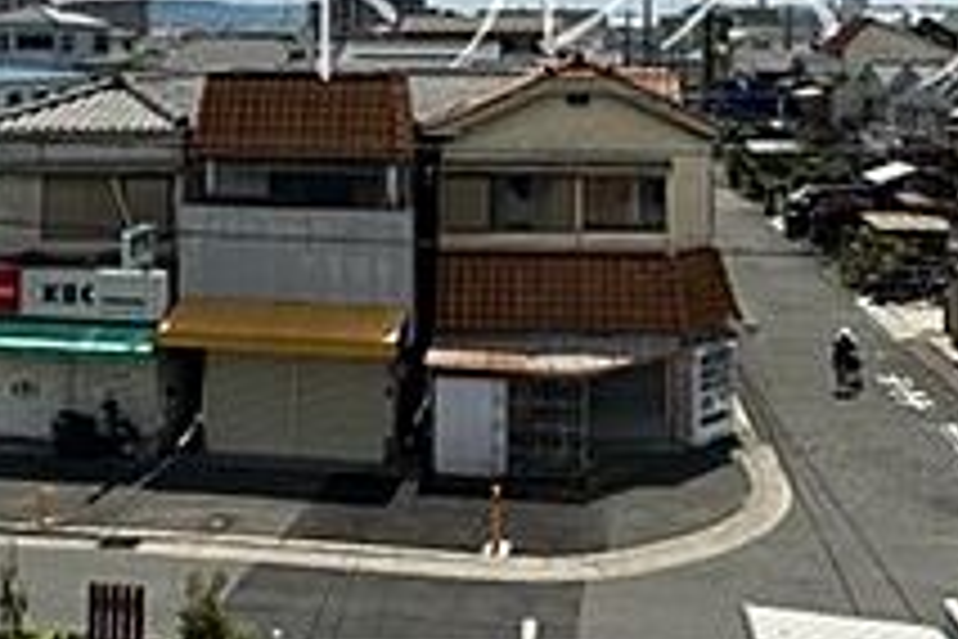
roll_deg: -0.4
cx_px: 544
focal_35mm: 41
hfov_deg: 47.3
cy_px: 9
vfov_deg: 30.5
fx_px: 1091
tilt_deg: +0.6
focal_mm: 2.22
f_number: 2.2
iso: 50
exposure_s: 1/3861
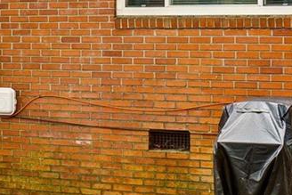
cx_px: -132
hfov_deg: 14.7
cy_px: 16
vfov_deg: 10.4
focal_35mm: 131
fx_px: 1063
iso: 160
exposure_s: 1/40
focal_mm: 14
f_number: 9
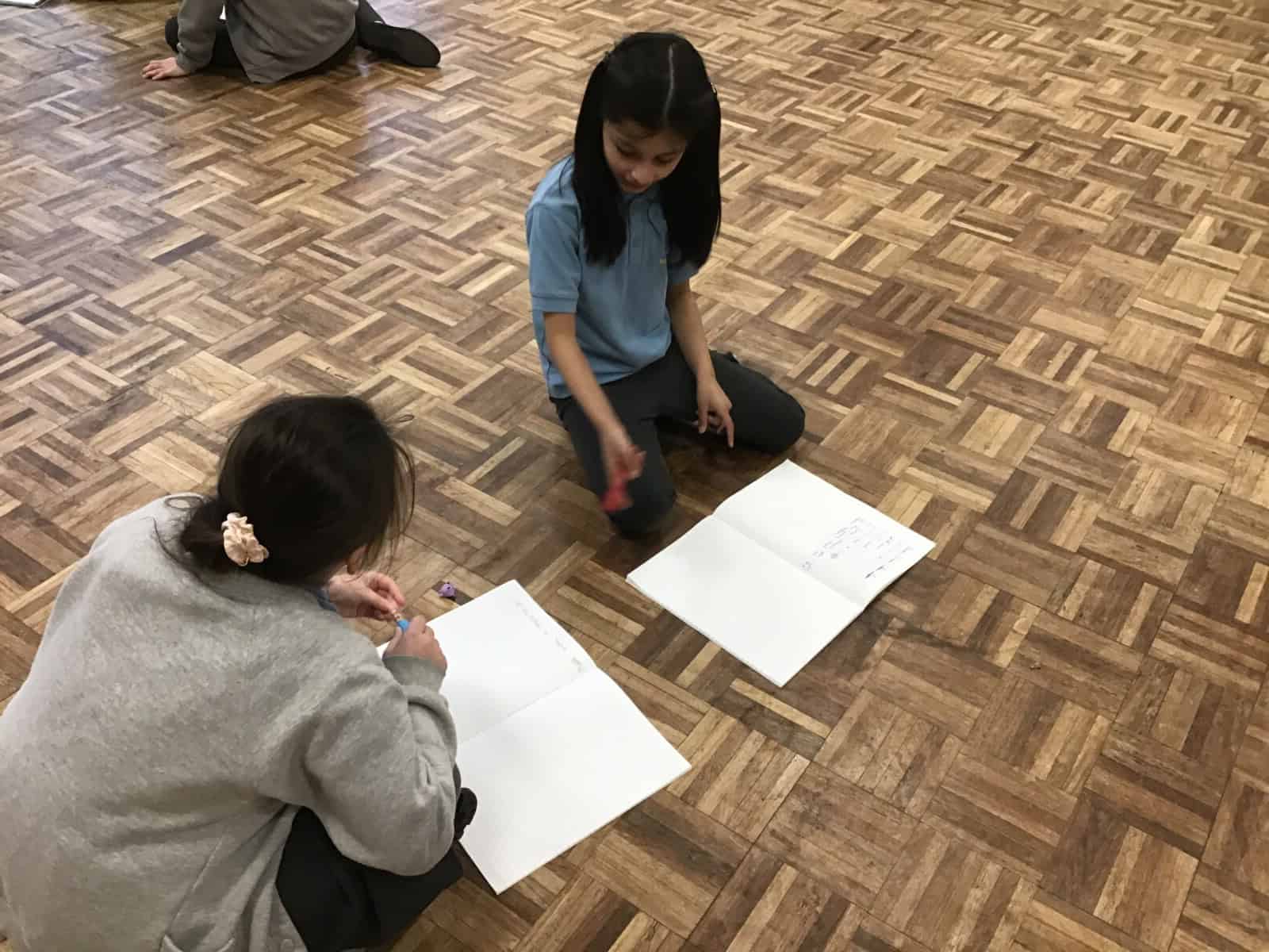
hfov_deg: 58.4
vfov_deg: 45.4
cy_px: 476
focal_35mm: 31
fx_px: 1136
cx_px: 634
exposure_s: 1/33
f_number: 2.4
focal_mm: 3.3
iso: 125
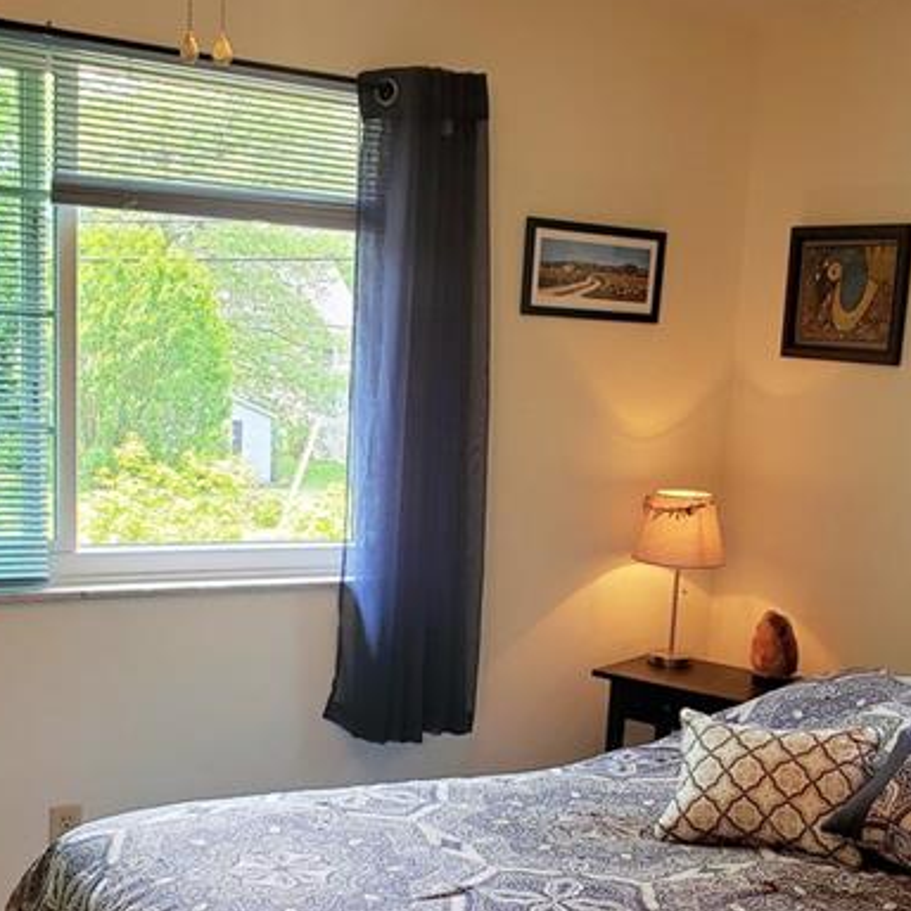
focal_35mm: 46
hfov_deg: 36.8
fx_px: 1370
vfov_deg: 36.5
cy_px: 588
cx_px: 498
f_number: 2.4
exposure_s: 1/60
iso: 80
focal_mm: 4.3
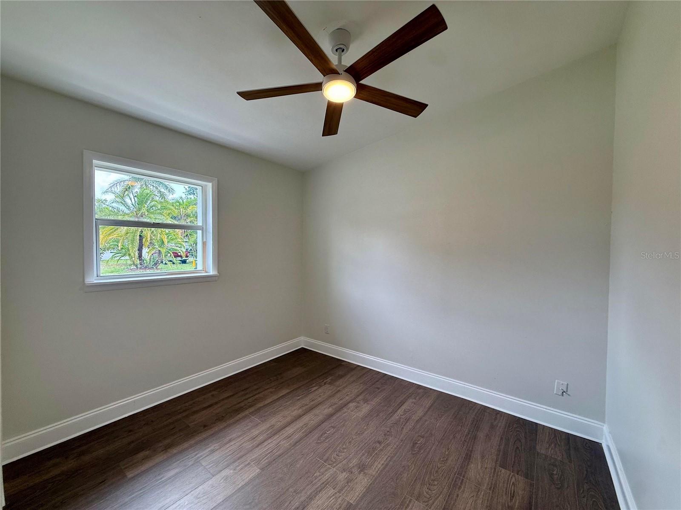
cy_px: 255
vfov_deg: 85.7
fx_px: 275
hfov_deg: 102.1
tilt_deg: -0.9
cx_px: 340
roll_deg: -0.6
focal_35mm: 14
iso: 64
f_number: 2.2
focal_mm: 2.22
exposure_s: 1/127
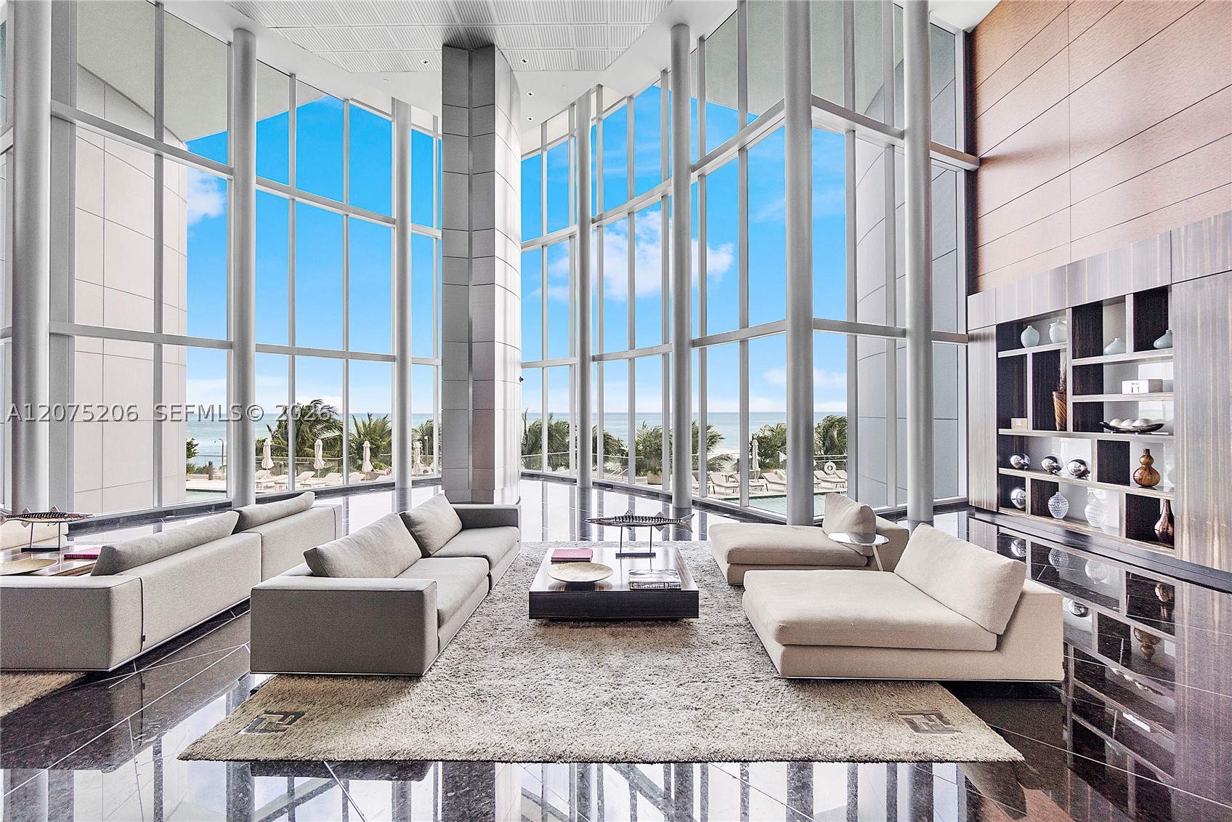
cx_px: 616
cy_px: 411
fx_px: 513
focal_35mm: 15
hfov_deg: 100.4
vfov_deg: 77.3
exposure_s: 1/250
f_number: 5.6
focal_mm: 10
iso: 250
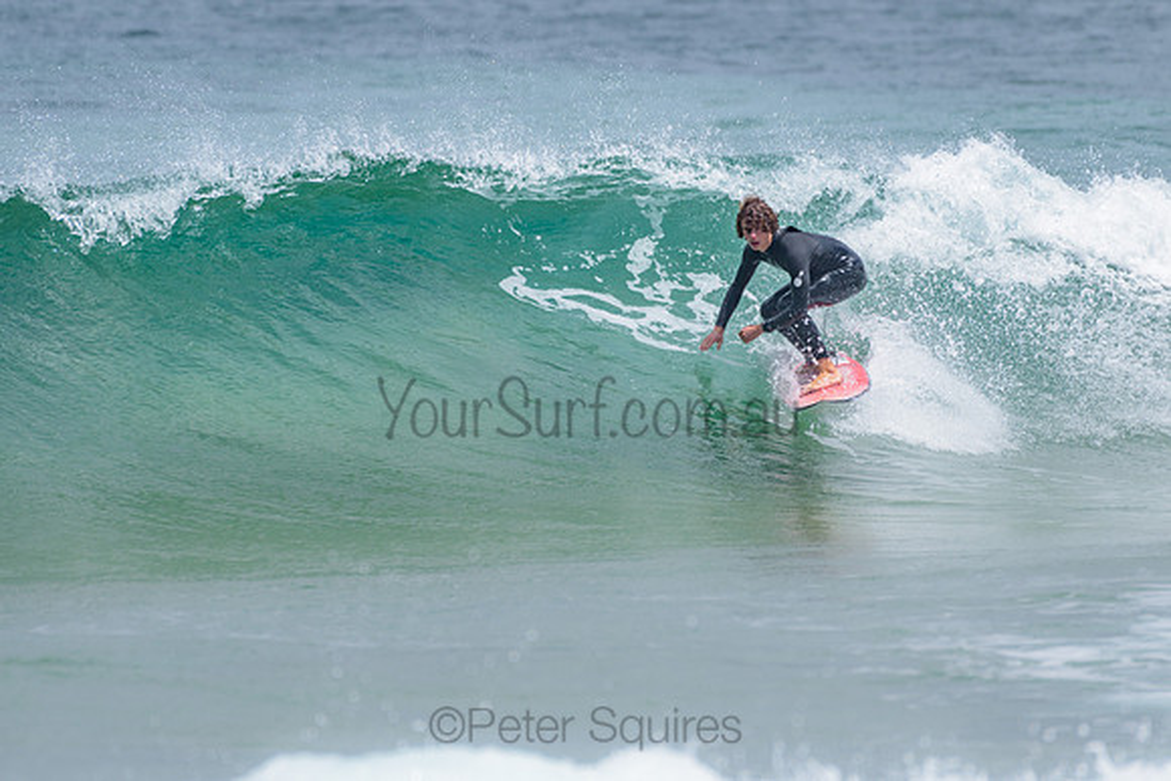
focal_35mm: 613
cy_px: 302
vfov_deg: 2.2
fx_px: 19934
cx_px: 624
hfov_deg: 3.4
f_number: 5.6
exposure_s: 1/2000
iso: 160
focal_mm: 500
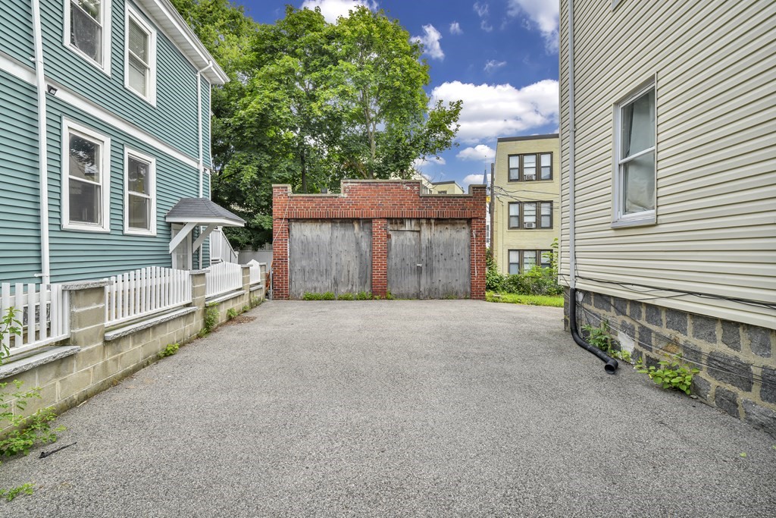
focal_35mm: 15
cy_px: 259
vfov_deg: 77.3
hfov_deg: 100.4
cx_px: 388
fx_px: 323
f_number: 14
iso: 100
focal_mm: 15
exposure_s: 1/30
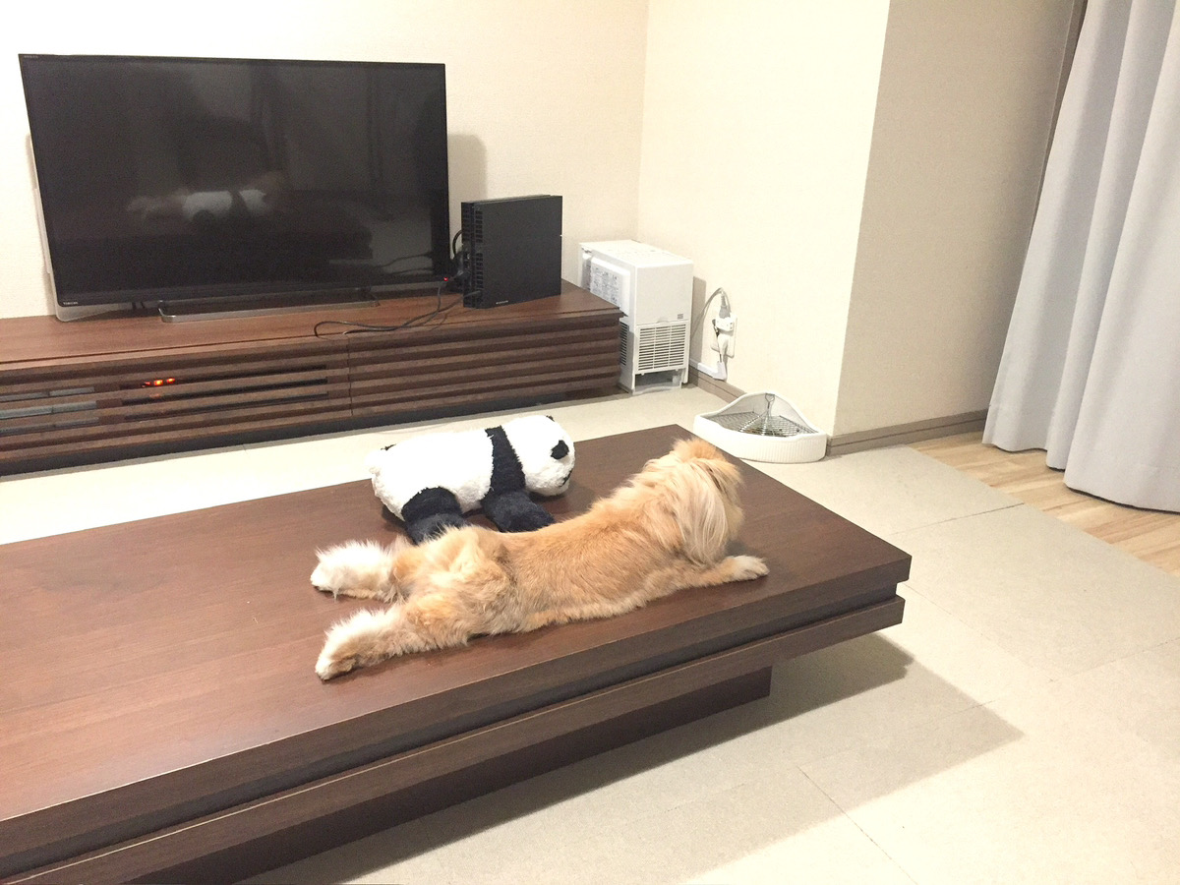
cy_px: 442
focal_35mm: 29
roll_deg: -2.2
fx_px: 989
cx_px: 590
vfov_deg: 48.2
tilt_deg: -20.5
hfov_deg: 61.7
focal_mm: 4.15
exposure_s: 1/15
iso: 320
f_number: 2.2
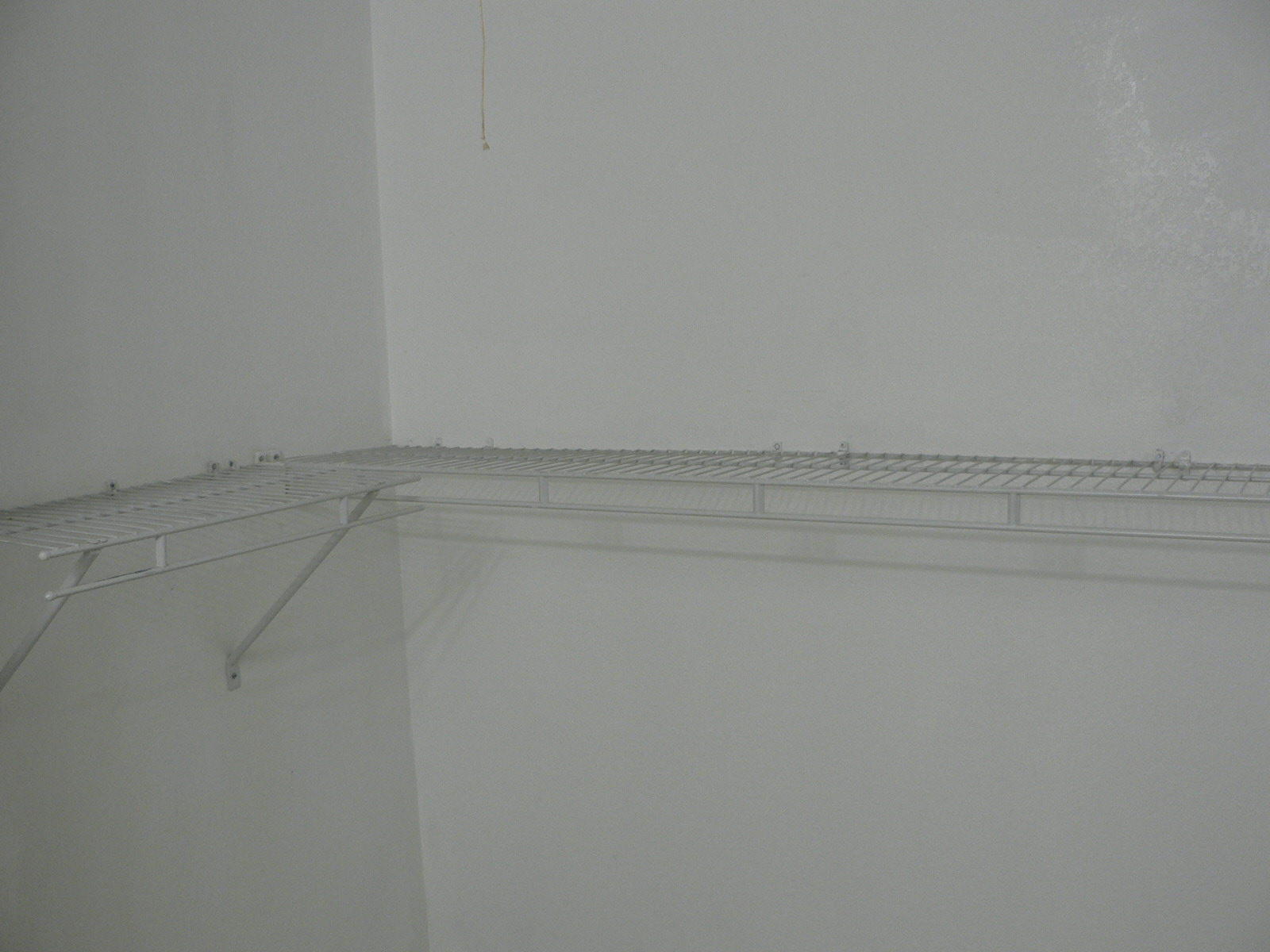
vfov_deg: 39.7
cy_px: 476
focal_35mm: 36
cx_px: 635
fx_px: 1321
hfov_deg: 51.4
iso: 150
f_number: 2.8
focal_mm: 6
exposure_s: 1/30
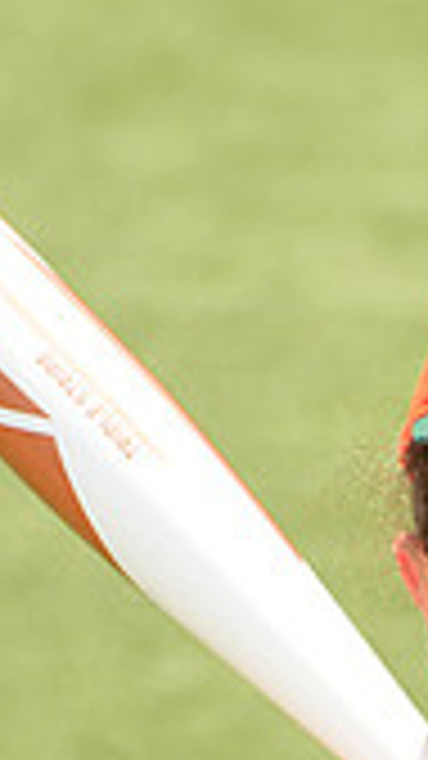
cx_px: 637
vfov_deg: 3.2
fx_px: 13444
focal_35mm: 666
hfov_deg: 1.8
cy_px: 980
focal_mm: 185
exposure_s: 1/250
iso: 250
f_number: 11
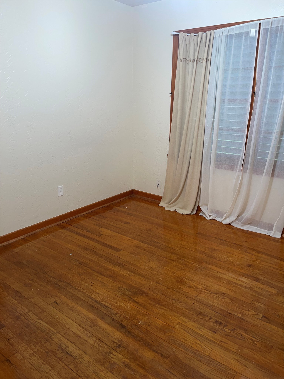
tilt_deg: -16.7
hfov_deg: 54.9
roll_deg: -0.3
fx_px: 273
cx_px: 142
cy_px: 190
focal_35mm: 25
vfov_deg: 69.4
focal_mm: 5.1
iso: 64
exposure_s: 1/19
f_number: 1.6
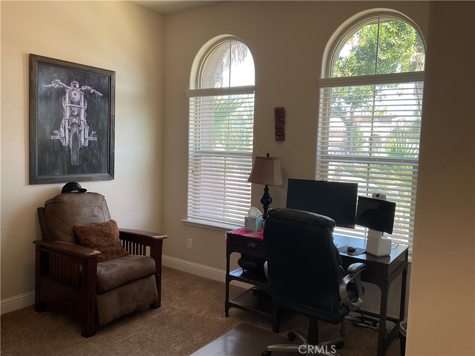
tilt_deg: -4.8
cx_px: 238
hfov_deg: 61.7
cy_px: 178
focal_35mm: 29
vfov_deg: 48.2
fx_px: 398
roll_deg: -2.3
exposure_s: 1/60
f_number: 1.8
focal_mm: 3
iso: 40
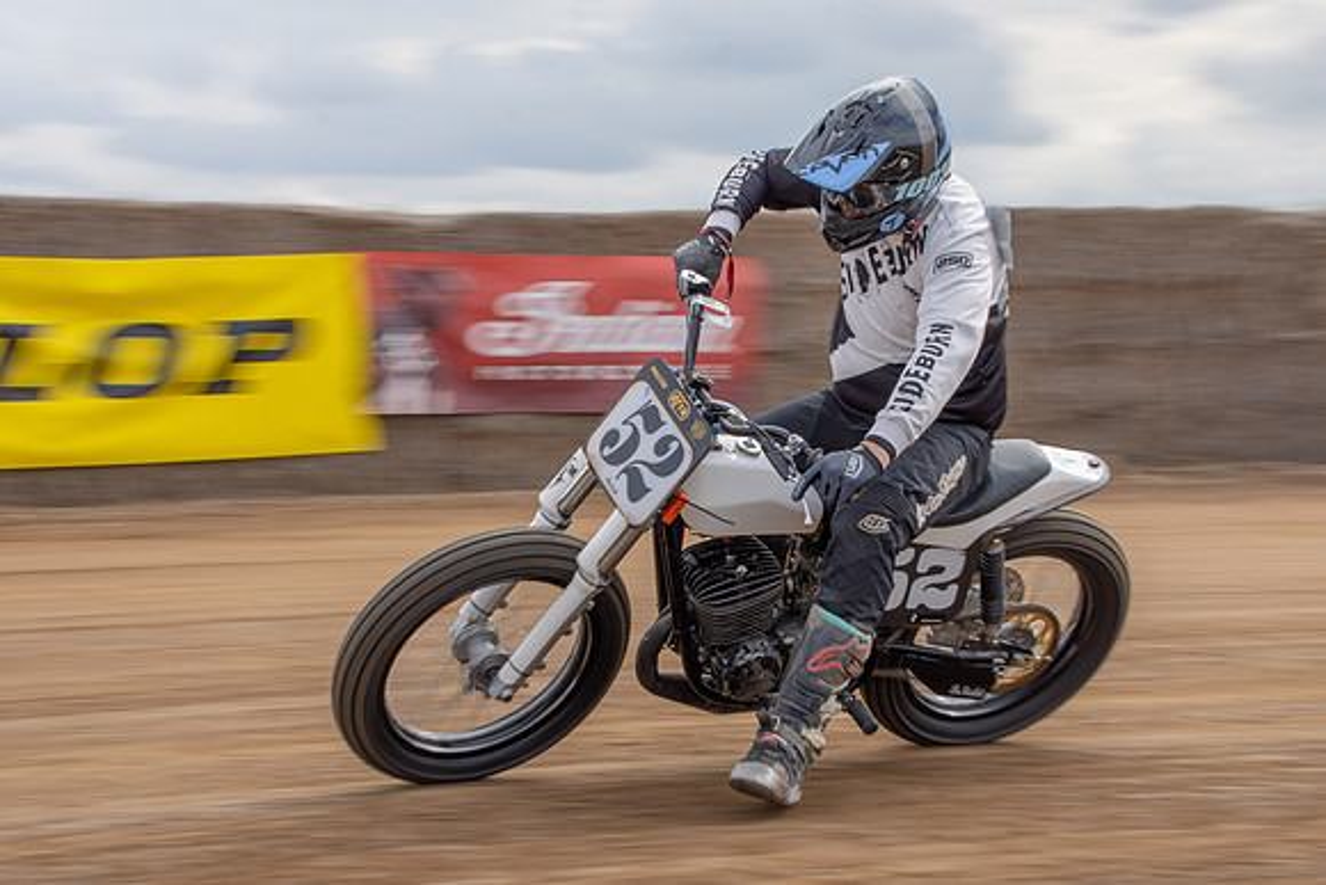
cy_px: 442
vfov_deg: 14.1
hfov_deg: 21.0
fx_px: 3578
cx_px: 663
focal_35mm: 97
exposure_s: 1/100
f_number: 13
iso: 125
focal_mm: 60
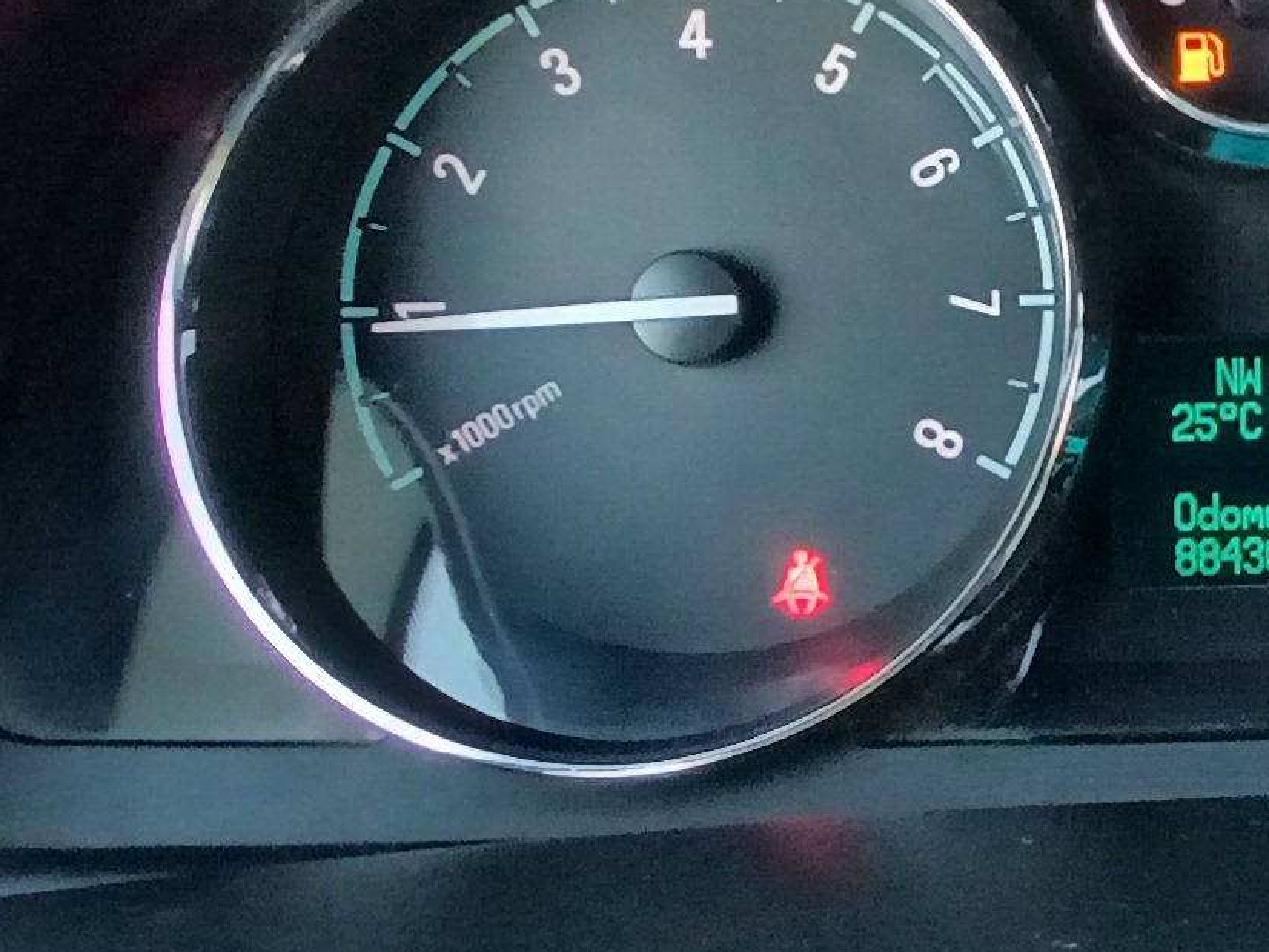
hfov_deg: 33.8
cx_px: 1189
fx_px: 1944
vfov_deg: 27.2
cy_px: 246
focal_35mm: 53
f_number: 2.2
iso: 200
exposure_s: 1/30
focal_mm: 1.4
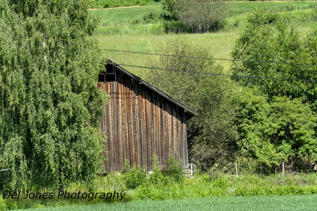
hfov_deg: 7.2
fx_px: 2536
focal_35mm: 288
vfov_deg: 4.8
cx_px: 158
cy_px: 106
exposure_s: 1/320
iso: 160
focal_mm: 192
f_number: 6.3
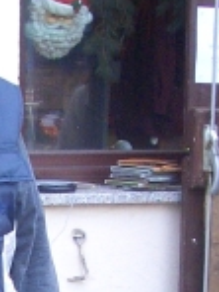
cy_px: 410
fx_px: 1274
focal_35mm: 151
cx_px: -110
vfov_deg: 12.5
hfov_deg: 9.5
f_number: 2.6
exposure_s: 1/80
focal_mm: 5.8
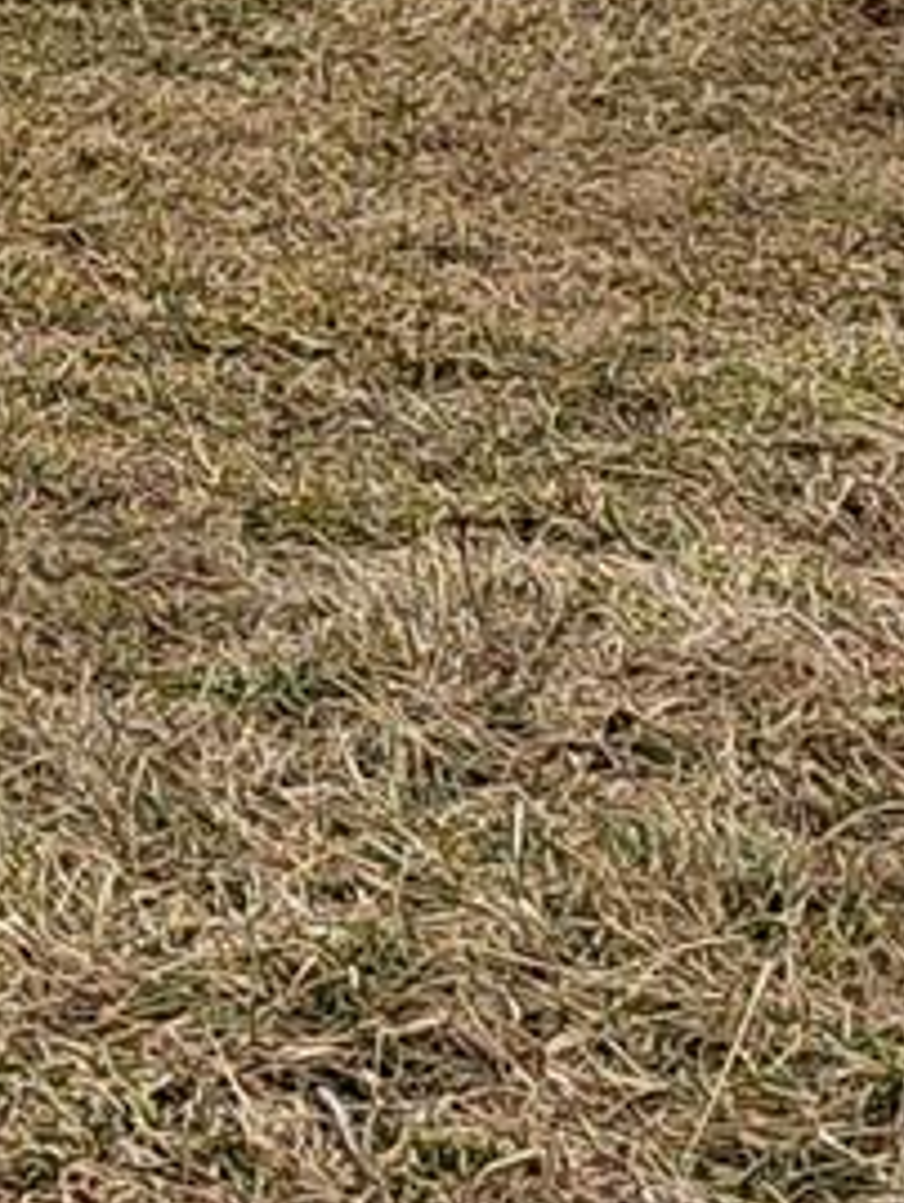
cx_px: -1405
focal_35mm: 175
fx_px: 6089
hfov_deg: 7.8
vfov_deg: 10.5
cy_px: -1069
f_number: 1.7
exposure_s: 1/120
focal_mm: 6.3
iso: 10
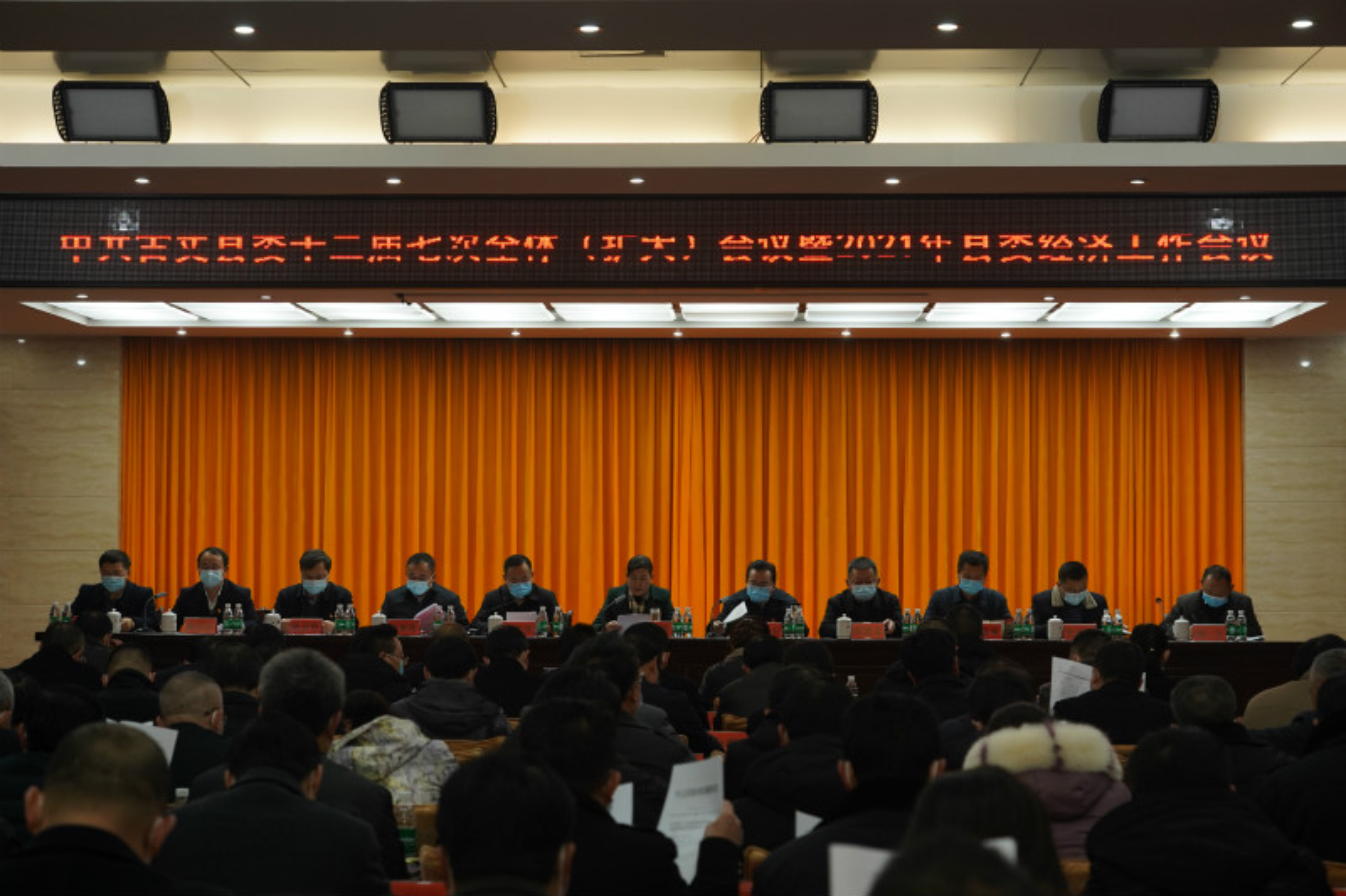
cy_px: 448
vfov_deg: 22.3
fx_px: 2280
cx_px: 673
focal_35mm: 61
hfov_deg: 32.9
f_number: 5
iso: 1000
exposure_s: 1/125
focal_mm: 61
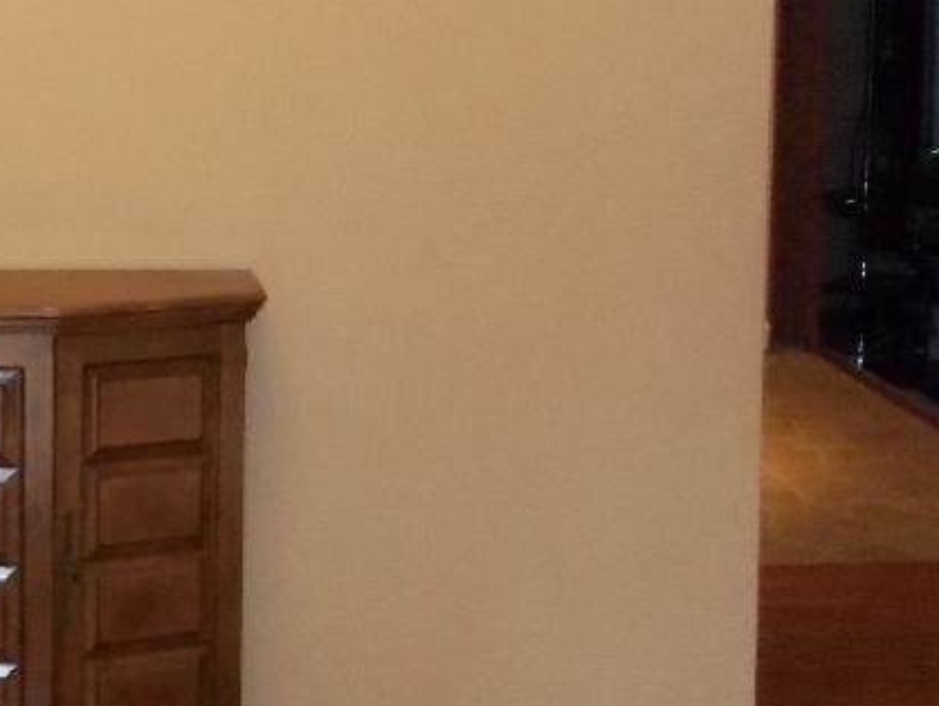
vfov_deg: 15.8
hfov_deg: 19.8
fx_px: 2524
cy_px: 173
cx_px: -175
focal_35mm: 93
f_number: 3.5
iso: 320
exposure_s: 1/30
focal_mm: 4.9
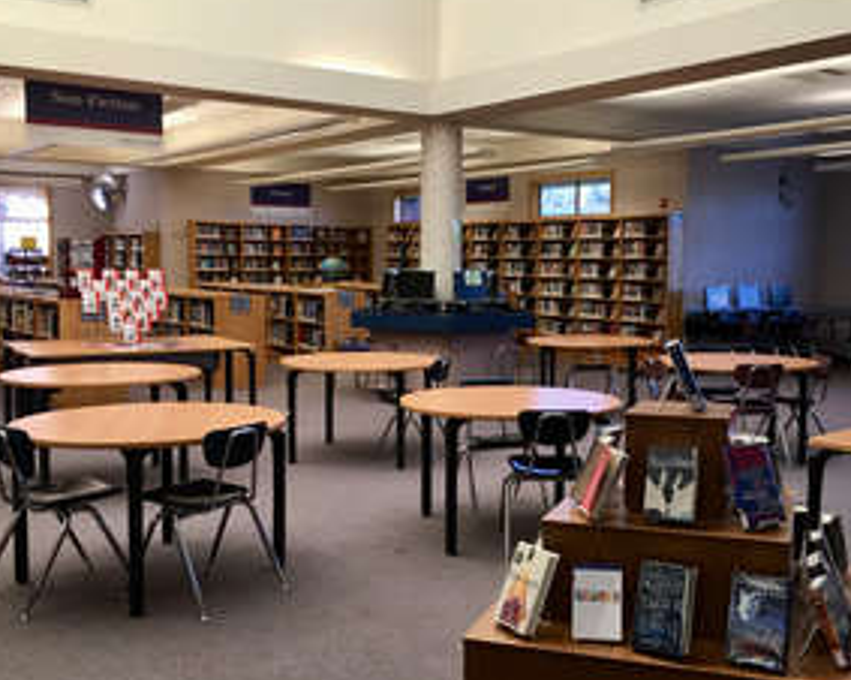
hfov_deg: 45.7
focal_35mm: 40
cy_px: 358
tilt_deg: -4.1
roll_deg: -0.4
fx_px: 1007
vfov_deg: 37.3
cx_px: 490
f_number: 2.2
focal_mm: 4.15
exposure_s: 1/30
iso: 32
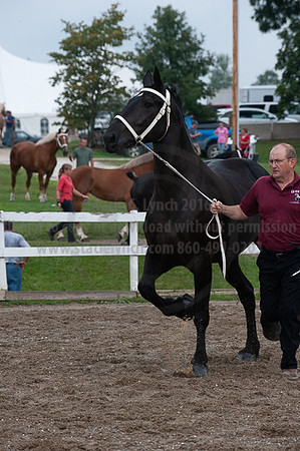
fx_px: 2506
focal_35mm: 200
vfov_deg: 10.3
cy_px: 226
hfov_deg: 6.9
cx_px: 150
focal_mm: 200
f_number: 5.6
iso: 1100
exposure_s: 1/1600
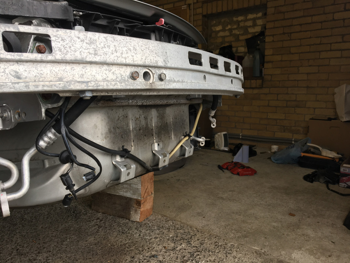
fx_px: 293
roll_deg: +0.4
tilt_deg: -7.8
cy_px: 132
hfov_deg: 61.7
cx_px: 175
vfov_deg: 48.2
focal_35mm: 29
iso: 32
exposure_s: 1/50
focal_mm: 4.15
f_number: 2.2
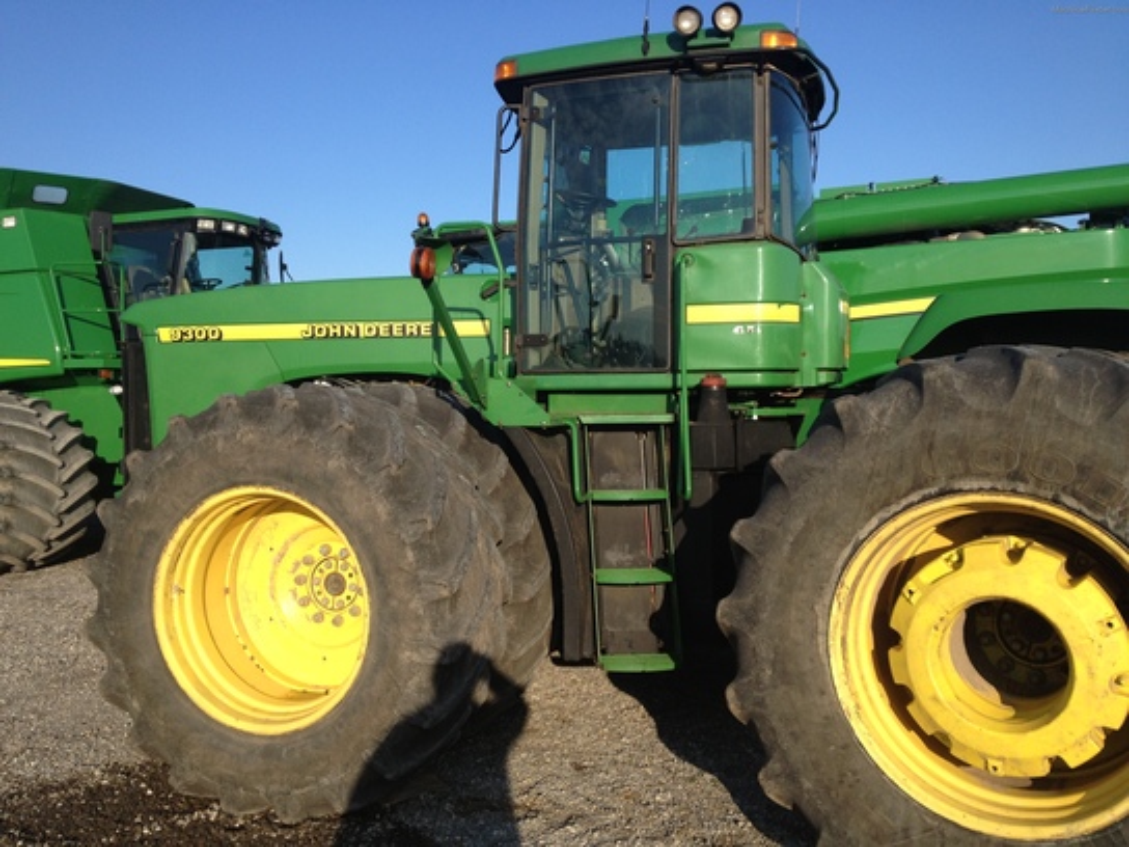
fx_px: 1142
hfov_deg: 52.6
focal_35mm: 35
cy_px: 424
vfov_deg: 40.7
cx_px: 564
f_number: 2.4
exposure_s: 1/1284
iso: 50
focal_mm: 4.28
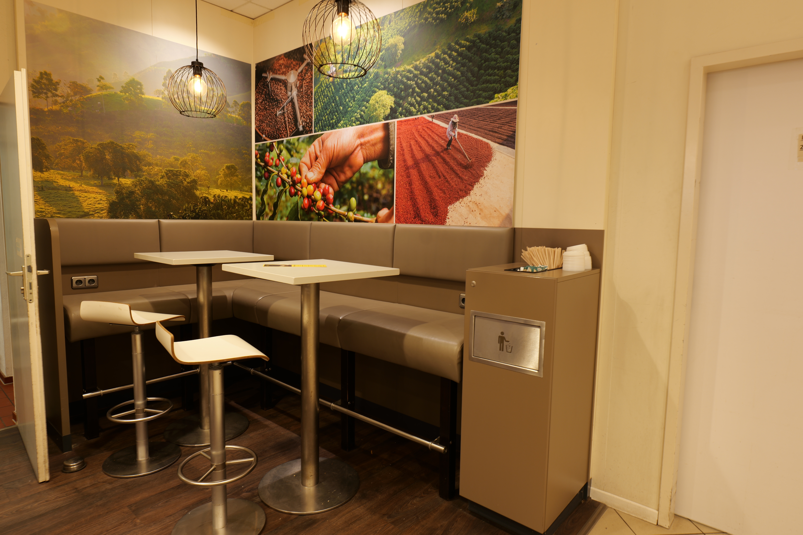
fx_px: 446
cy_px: 268
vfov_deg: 61.9
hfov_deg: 84.0
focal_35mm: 20
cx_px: 402
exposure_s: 1/1.3
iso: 100
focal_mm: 20
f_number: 8
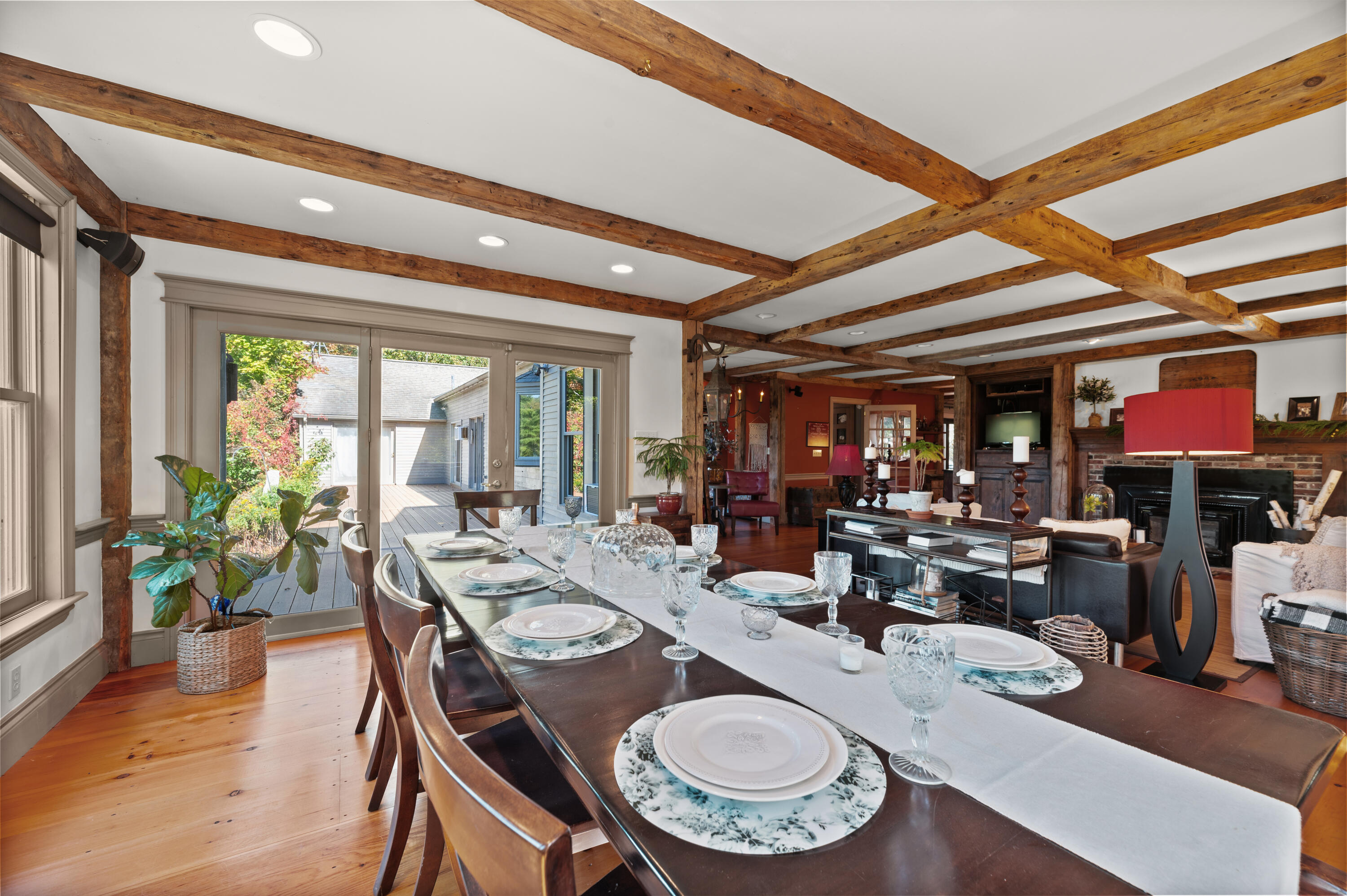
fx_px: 523
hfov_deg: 104.3
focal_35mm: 14
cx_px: 674
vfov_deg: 81.1
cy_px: 448
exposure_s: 1/1.67
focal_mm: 14
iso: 320
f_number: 9
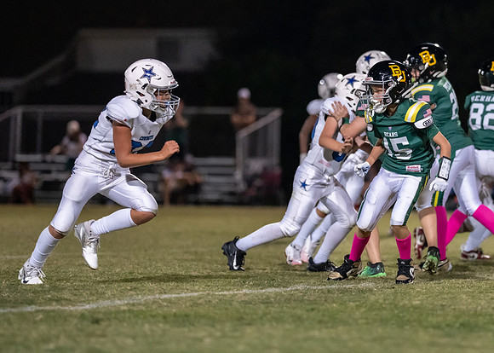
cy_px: 151
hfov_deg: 9.1
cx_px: 382
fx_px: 3096
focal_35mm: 221
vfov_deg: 6.5
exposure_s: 1/1000
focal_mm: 135
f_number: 1.8
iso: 4000
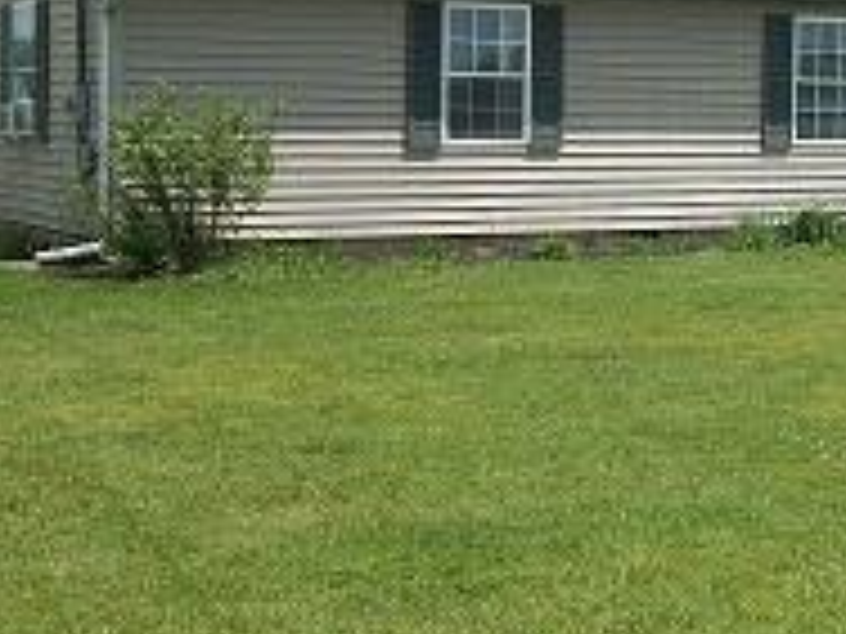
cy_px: 216
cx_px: 666
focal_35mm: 85
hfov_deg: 22.7
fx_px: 2077
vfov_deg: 17.3
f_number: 9.9
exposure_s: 1/200
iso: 80
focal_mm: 7.1
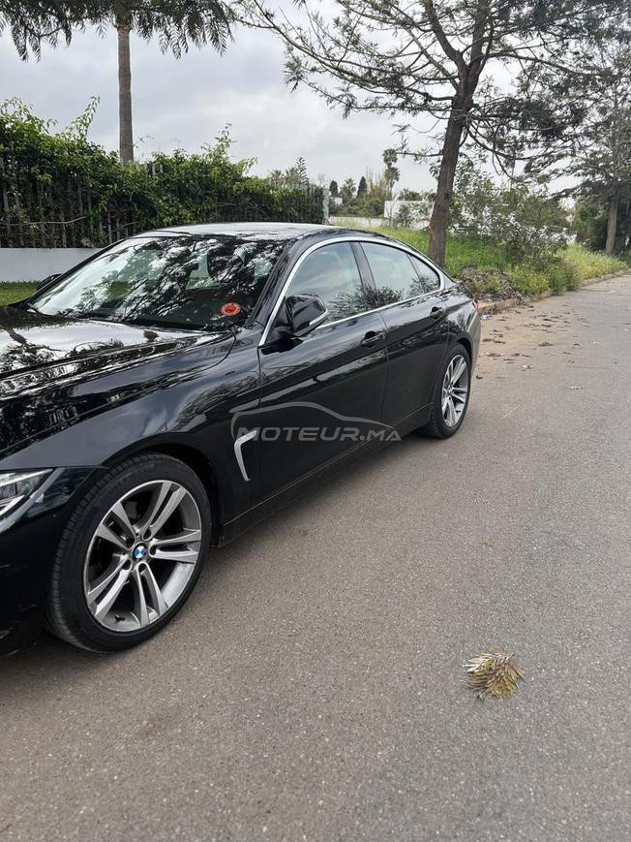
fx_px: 632
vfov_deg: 67.3
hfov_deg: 53.1
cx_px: 316
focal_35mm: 26
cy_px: 421
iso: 50
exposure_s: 1/1280
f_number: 1.5
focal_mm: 5.7
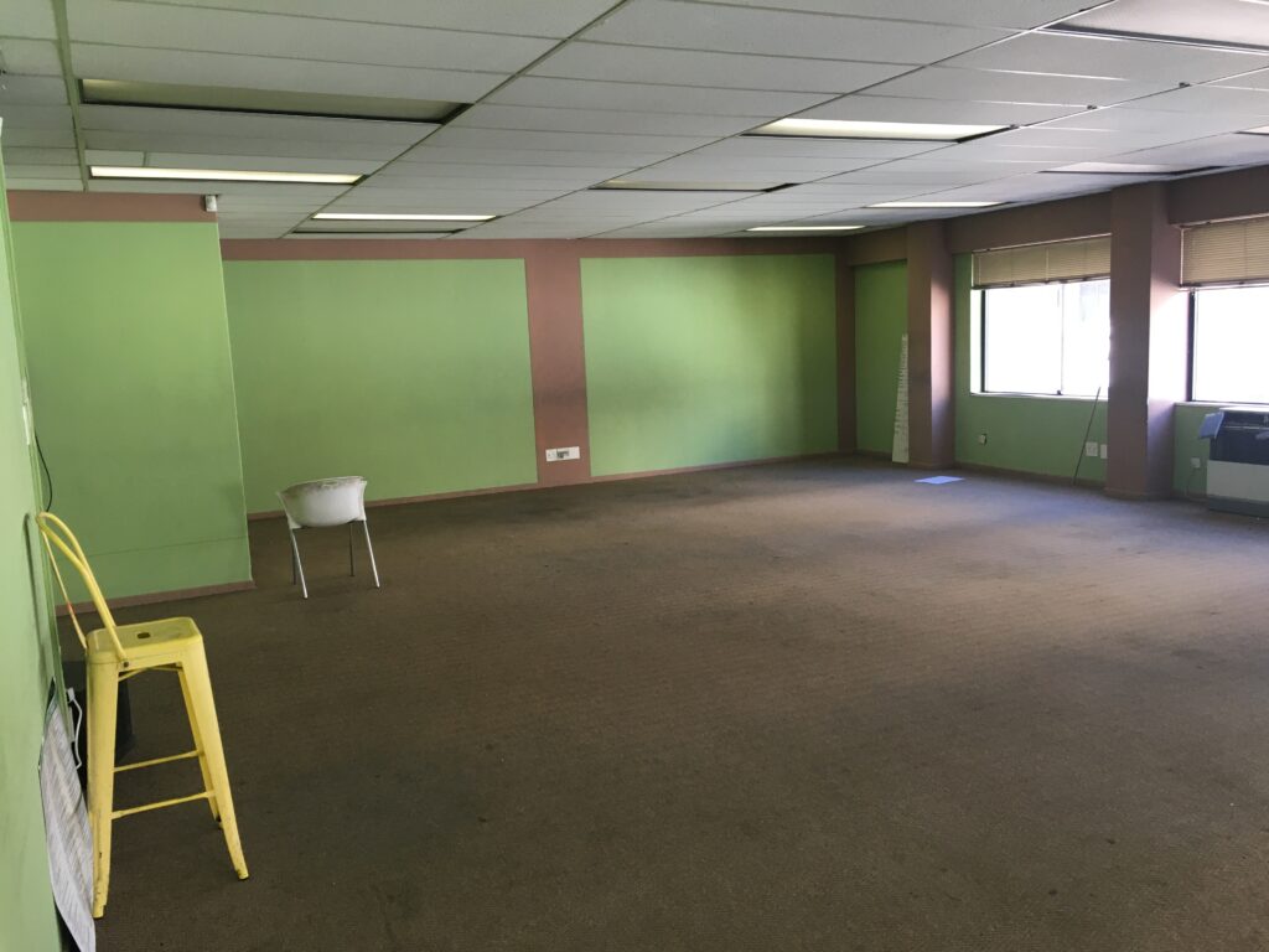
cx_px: 634
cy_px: 476
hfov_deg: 61.7
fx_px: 1063
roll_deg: +2.1
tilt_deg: -5.4
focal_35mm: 29
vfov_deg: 48.2
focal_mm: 4.15
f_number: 2.2
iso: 50
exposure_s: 1/33
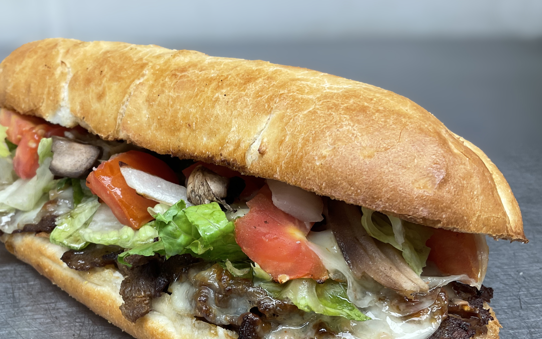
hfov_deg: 52.5
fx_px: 547
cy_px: 227
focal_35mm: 37
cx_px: 228
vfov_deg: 34.1
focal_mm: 3
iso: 32
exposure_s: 1/50
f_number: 1.8
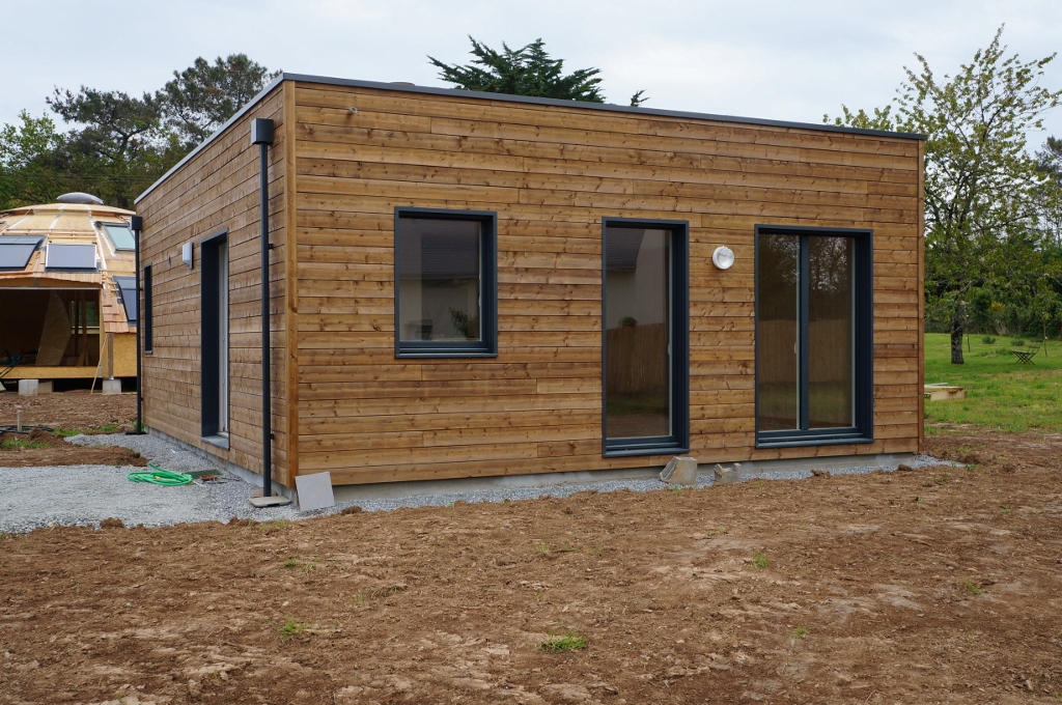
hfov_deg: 49.6
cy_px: 352
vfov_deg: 34.1
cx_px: 531
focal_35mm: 39
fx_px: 1149
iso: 200
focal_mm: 26
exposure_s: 1/100
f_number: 11
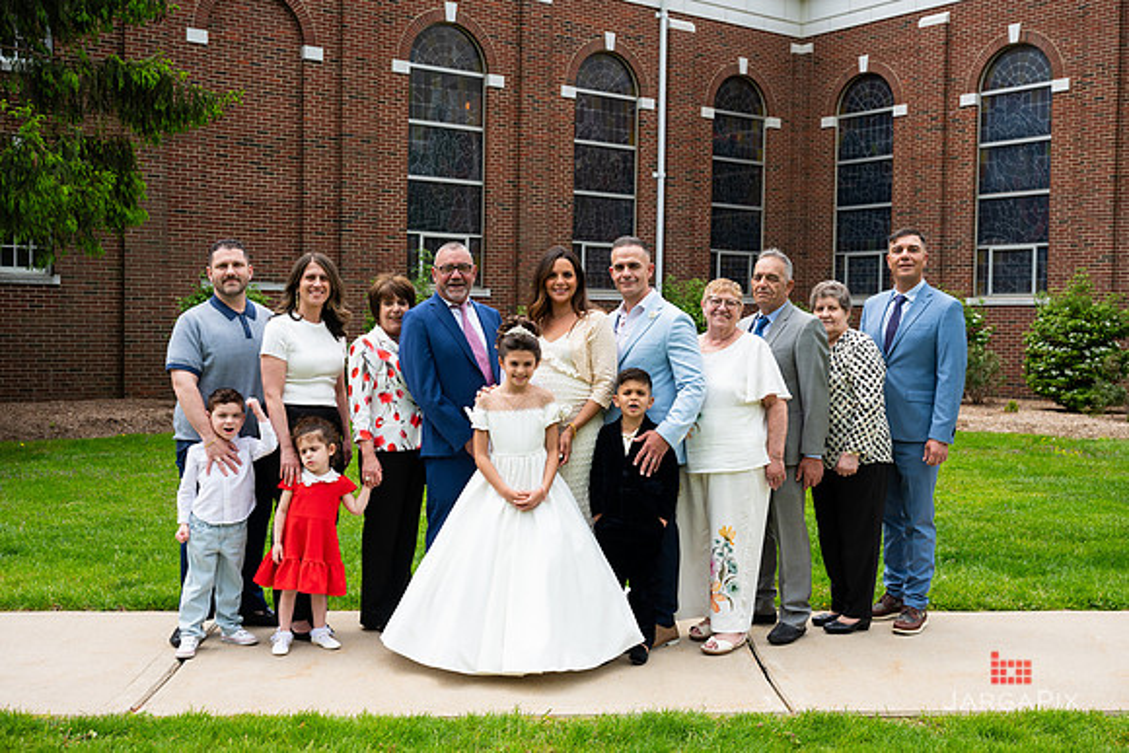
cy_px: 361
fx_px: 1216
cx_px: 568
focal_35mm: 39
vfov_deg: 34.4
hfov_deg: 49.8
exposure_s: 1/1000
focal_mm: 37
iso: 250
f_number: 5
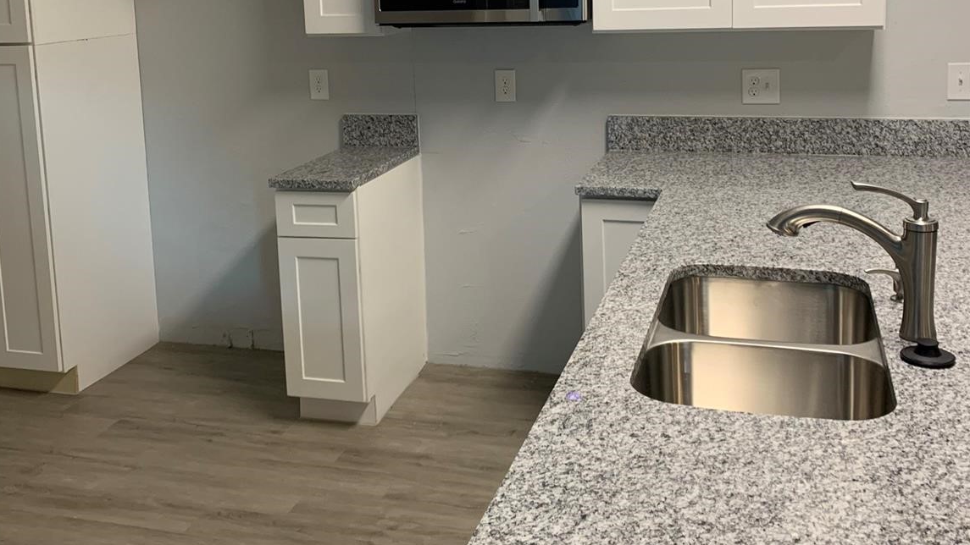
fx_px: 977
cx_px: 484
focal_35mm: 38
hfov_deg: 52.8
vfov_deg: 30.3
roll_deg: +1.2
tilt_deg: -3.8
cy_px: 93
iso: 125
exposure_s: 1/60
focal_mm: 4.25
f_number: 1.8
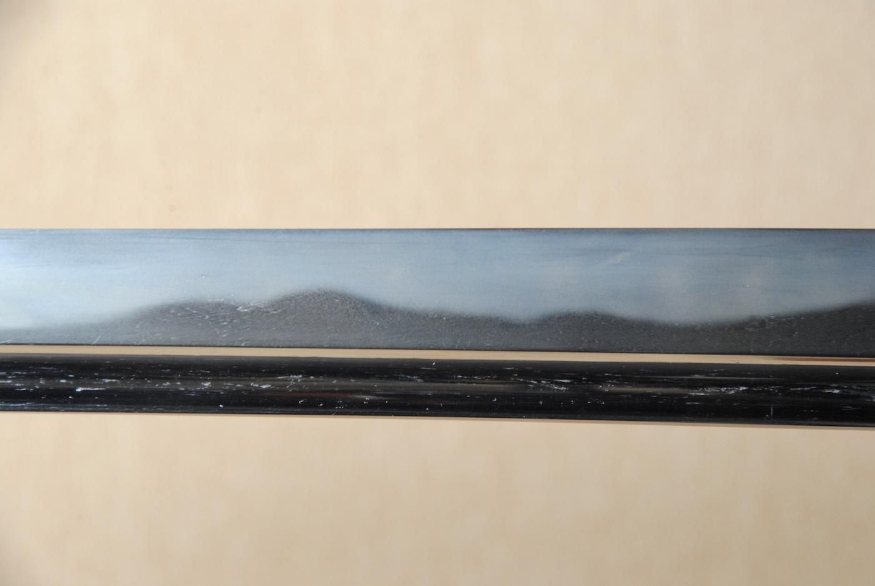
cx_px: 438
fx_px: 4927
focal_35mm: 202
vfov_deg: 6.8
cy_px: 293
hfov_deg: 10.1
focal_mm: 135
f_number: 11
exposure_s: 1/2
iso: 400
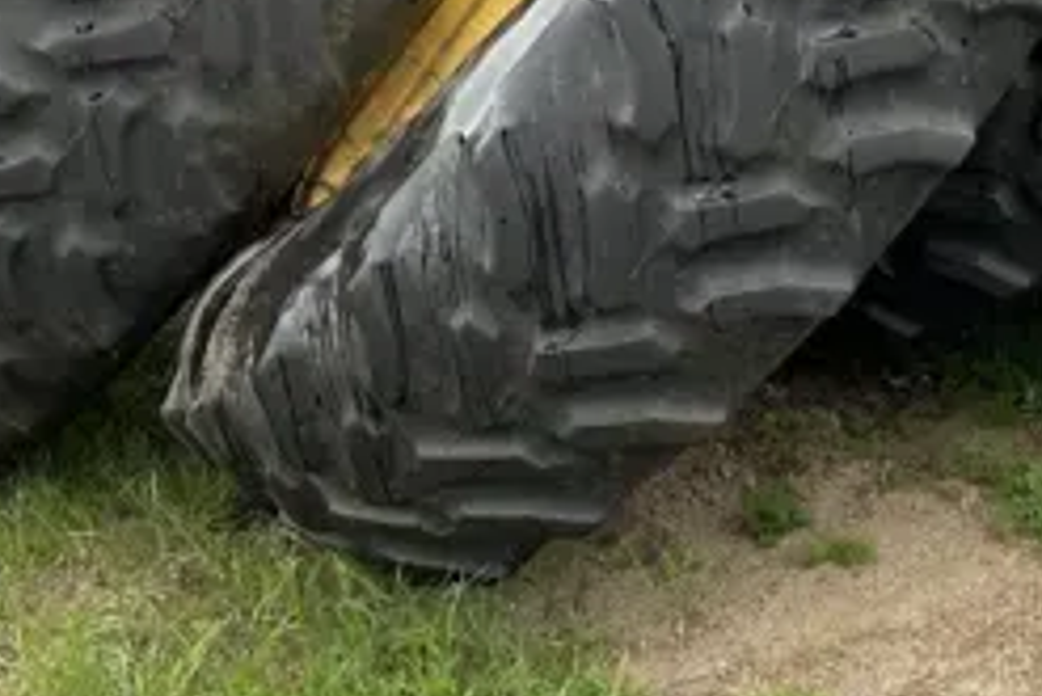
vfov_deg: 19.5
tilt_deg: -20.0
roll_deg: +5.4
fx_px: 2027
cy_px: 308
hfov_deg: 27.6
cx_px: 979
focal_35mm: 70
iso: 50
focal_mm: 5.7
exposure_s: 1/452
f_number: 1.5
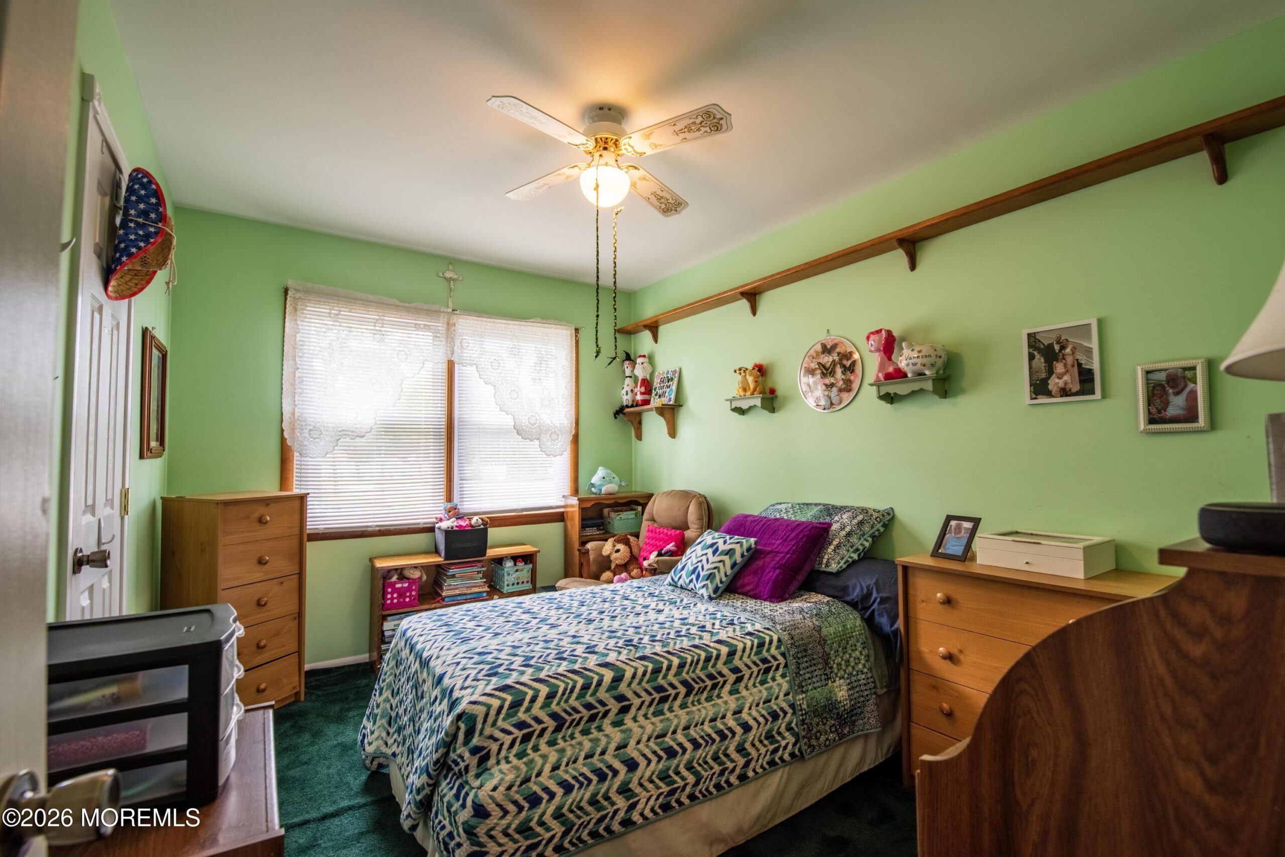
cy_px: 428
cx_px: 642
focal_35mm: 15
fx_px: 536
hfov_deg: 100.4
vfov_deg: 77.4
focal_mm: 15
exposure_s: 1/200
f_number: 7.1
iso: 640
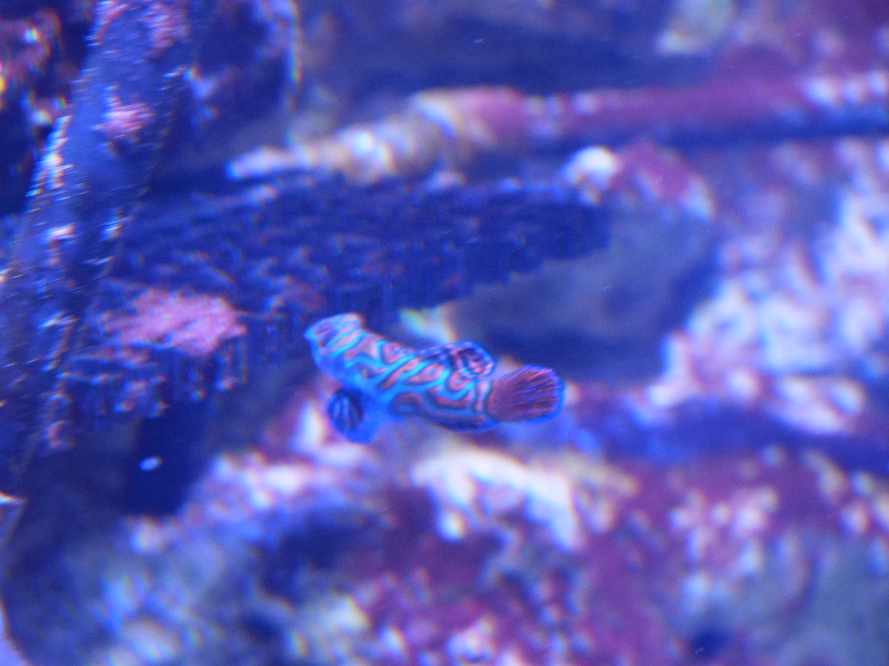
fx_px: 3082
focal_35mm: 120
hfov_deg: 16.4
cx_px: 444
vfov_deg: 12.3
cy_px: 333
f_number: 5.6
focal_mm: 60
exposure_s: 1/60
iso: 3200
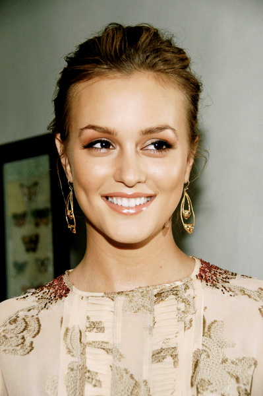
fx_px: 1153
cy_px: 198
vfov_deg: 19.5
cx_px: 132
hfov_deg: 13.0
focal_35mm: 105
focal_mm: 70
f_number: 5.6
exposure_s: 1/30
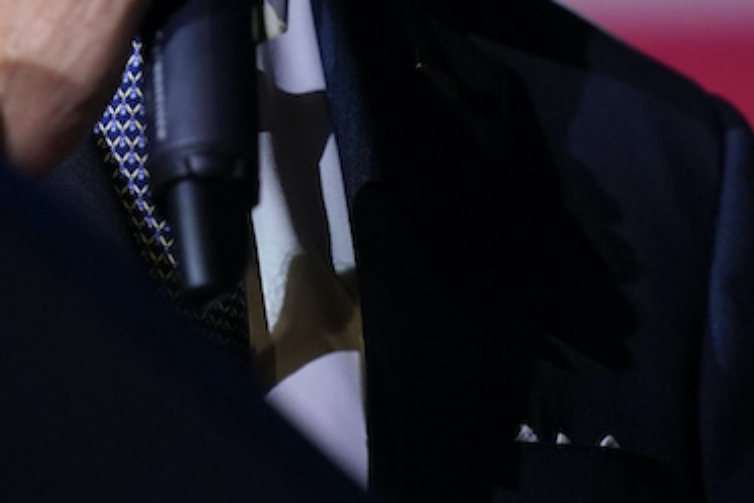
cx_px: 61
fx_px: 13508
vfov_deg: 2.1
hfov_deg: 3.2
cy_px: -245
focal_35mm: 645
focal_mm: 200
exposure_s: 1/250
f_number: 2.8
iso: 2500
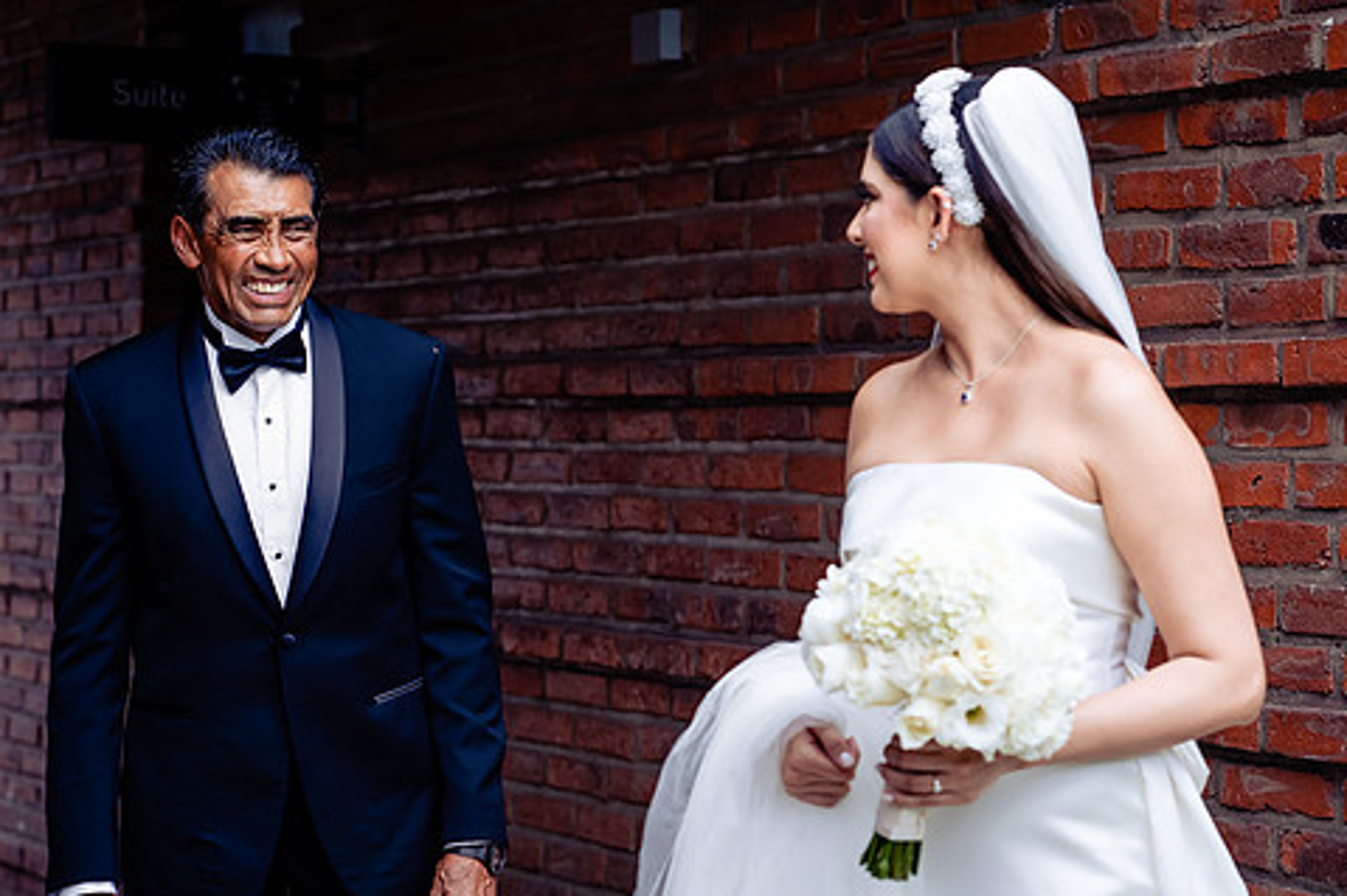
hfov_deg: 19.8
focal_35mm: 103
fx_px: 3852
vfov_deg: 13.3
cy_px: 470
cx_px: 723
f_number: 4
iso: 640
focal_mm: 85
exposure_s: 1/800
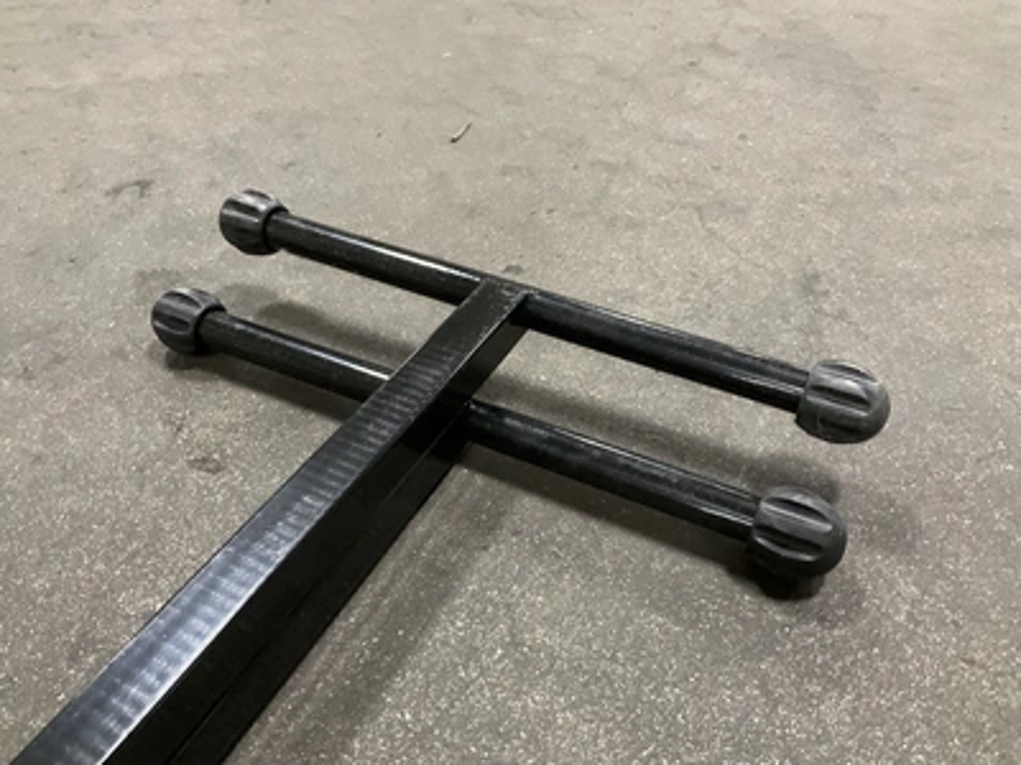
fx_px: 855
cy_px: 382
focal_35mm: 29
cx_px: 510
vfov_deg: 48.2
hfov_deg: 61.7
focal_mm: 3
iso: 320
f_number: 1.8
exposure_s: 1/30
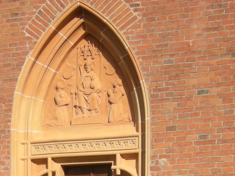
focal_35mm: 124
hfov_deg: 15.9
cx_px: 91
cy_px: 278
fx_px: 842
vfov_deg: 11.4
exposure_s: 1/446
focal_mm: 8.8
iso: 64
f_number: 3.8
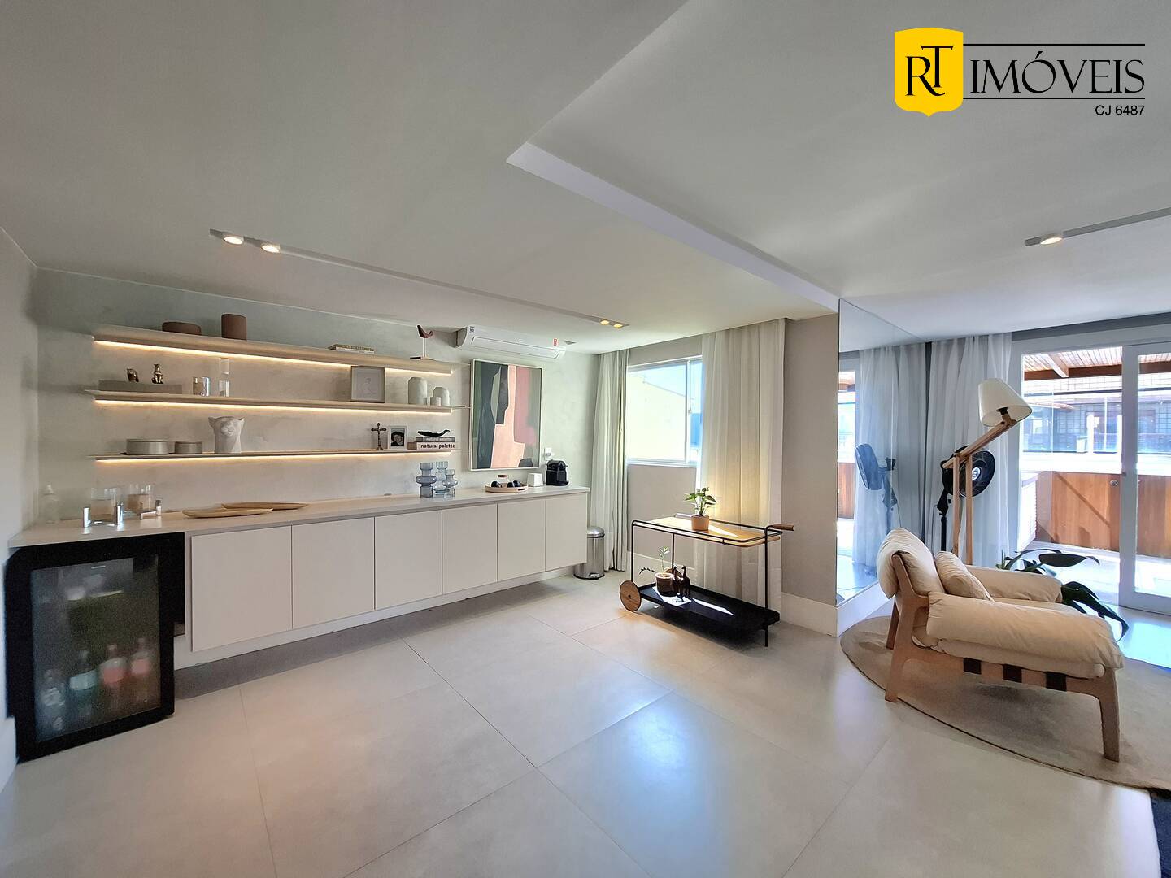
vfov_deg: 89.9
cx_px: 586
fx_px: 440
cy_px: 439
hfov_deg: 106.2
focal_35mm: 13
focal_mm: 1.74
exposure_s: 1/120
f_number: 2.2
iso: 40
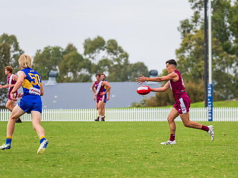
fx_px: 2303
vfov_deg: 4.4
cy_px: 100
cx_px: 154
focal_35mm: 335
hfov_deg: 5.9
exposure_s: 1/1250
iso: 1000
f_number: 6.3
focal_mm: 250
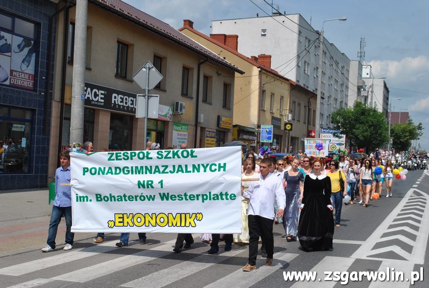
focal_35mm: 54
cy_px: 144
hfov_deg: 36.8
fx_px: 645
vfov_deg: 25.2
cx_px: 214
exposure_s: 1/320
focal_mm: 36
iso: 100
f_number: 9
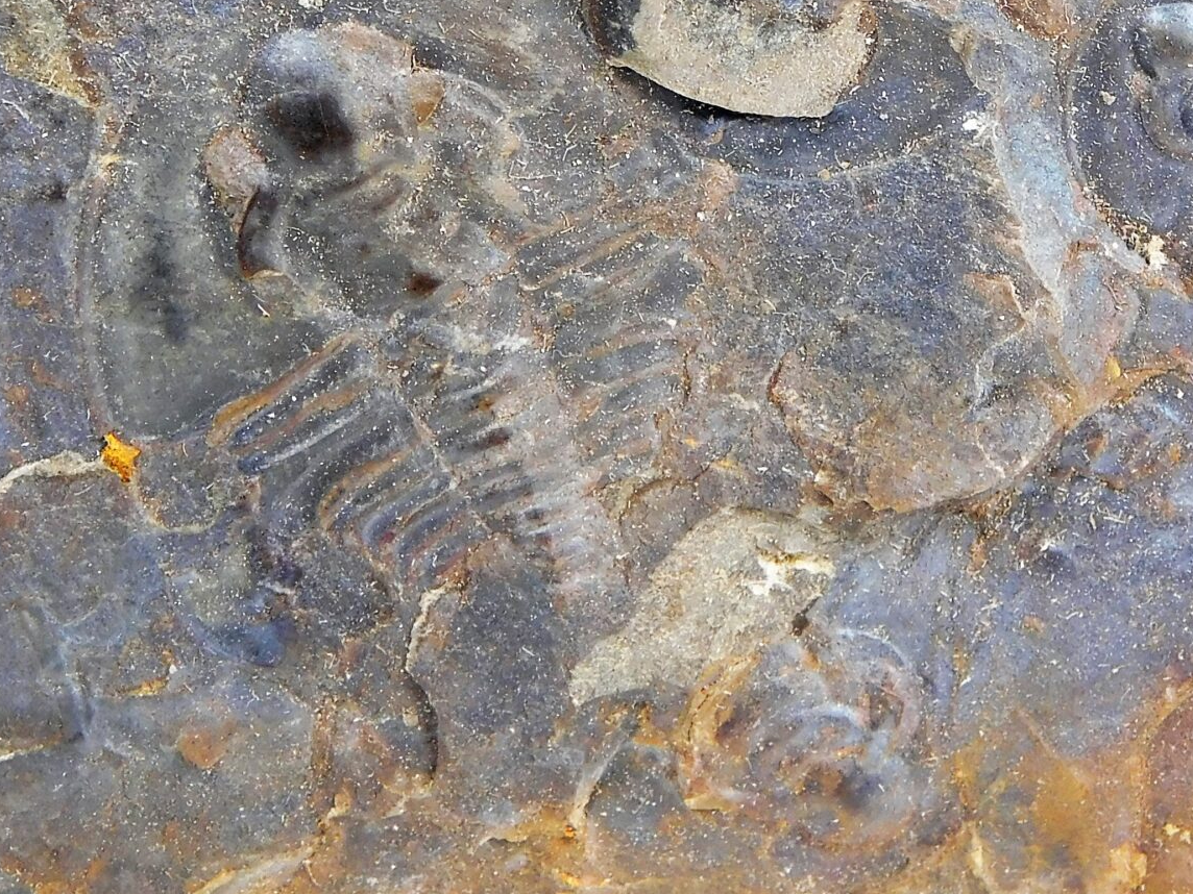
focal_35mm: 179
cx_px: 846
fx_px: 6169
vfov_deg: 8.3
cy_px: 10
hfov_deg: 11.0
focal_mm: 14.2
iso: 125
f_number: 4.4
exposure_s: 1/125
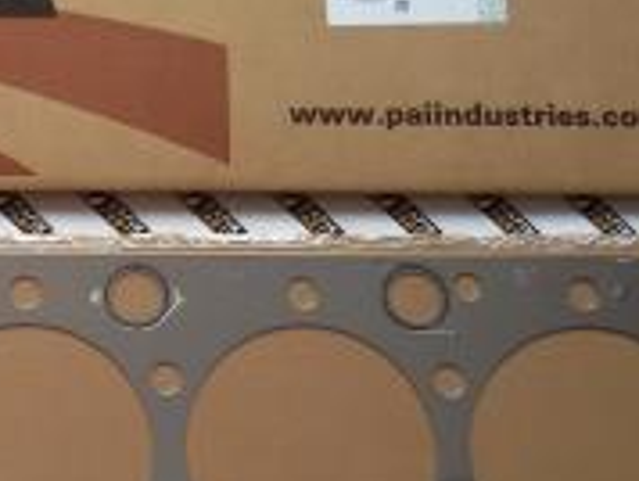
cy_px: 196
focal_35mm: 94
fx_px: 1738
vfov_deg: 15.8
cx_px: -108
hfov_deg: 19.7
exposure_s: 1/50
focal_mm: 2.93
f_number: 2.4
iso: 40
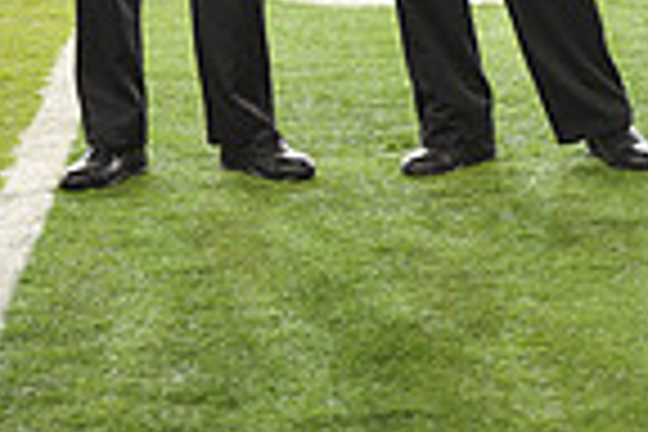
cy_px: -477
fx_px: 3942
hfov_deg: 9.4
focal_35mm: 219
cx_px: 479
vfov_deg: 6.1
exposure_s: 1/400
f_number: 2.8
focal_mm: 70
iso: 2000
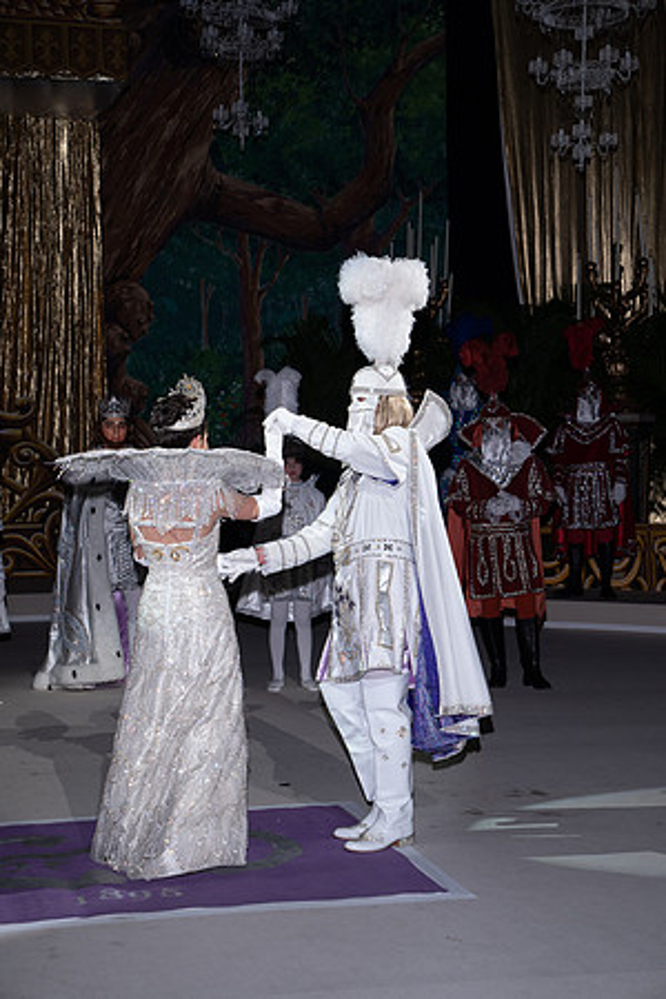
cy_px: 500
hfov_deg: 19.5
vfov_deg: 28.8
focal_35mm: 70
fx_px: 1942
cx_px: 333
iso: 400
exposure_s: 1/200
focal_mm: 70
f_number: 6.3
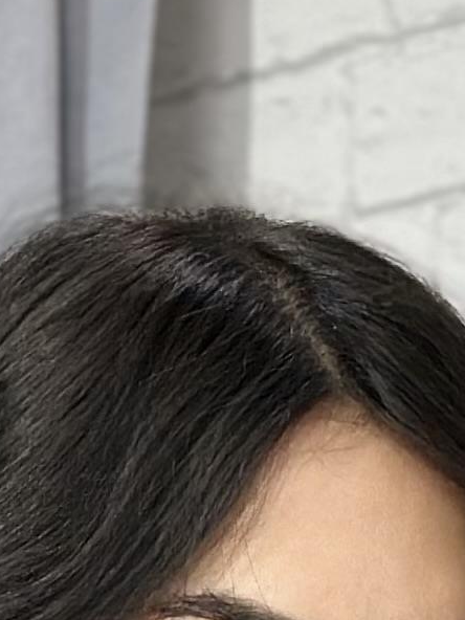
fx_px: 5857
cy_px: 1594
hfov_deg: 4.5
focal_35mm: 327
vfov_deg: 5.8
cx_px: 297
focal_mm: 6.86
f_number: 1.78
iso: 160
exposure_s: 1/100
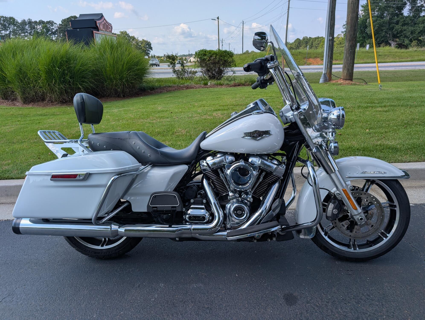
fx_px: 295
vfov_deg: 56.9
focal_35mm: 24
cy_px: 160
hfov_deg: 71.5
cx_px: 212
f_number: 1.68
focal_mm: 6.9
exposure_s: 1/810
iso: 19
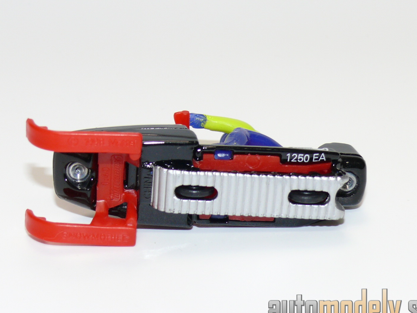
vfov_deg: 14.5
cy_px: 155
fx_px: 1229
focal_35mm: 102
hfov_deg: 19.3
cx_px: 199
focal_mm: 12.5
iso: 100
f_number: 4
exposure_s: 1/30
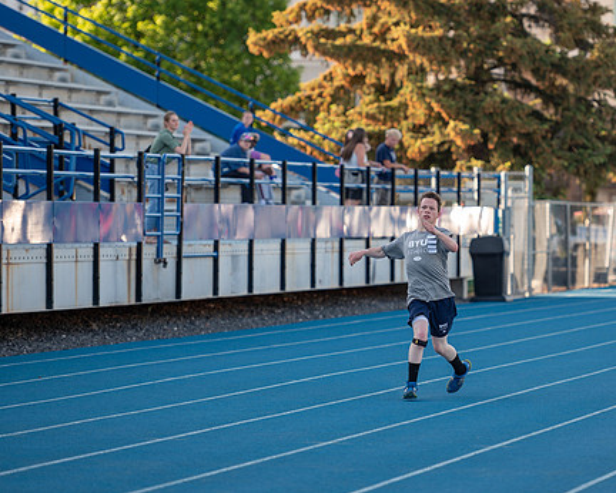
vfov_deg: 7.4
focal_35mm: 208
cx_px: 416
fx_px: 3794
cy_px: 212
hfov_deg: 9.3
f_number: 2.8
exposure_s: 1/400
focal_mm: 160
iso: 100
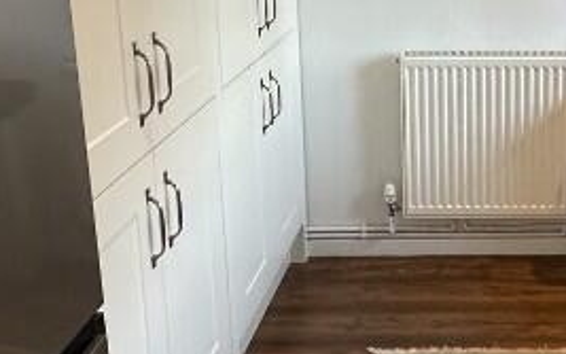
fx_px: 879
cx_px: 500
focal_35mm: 57
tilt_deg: -12.5
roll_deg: -0.6
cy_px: 32
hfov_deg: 33.9
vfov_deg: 22.2
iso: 250
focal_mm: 2.22
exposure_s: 1/100
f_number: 2.2
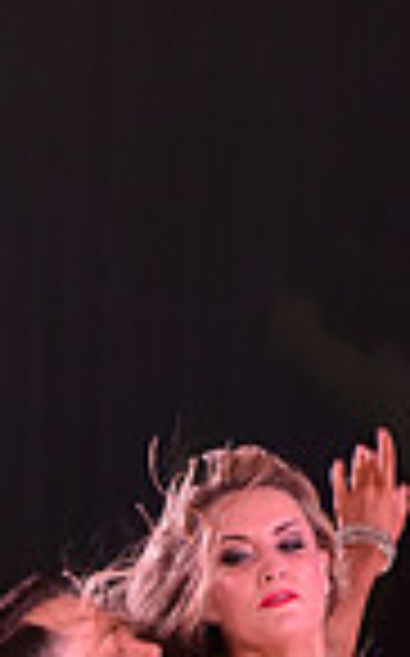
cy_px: 1094
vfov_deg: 2.6
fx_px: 14528
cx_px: 142
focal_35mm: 811
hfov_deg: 1.6
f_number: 5.6
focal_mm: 200
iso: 2500
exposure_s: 1/320
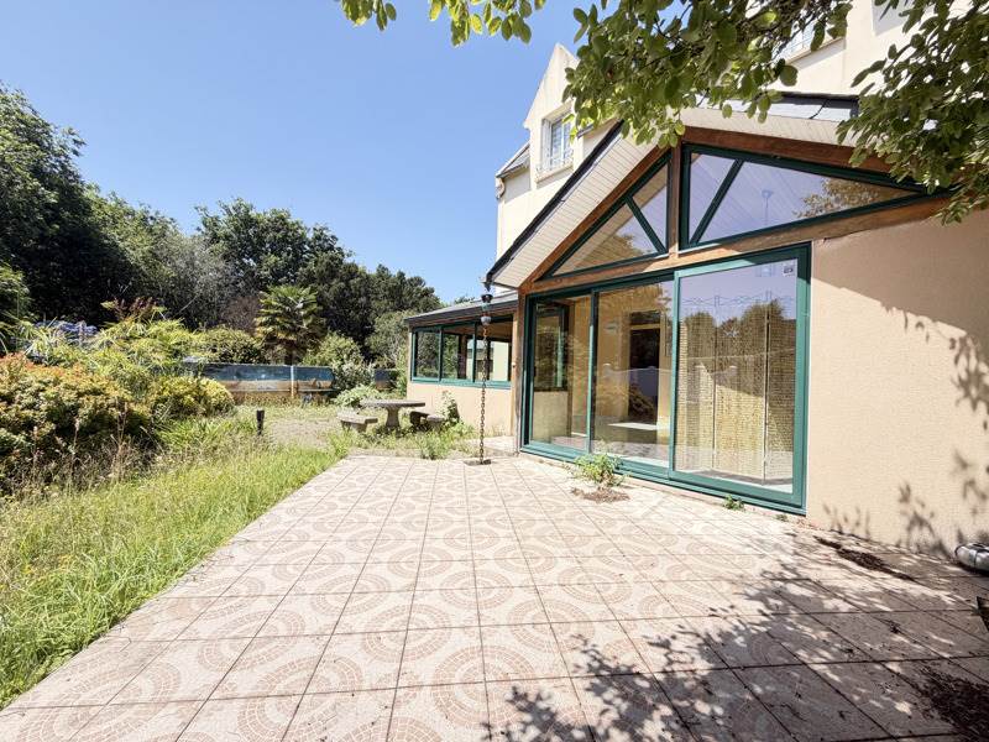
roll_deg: -1.4
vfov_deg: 85.7
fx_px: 400
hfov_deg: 102.1
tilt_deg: +1.3
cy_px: 371
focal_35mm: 14
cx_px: 494
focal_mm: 2.22
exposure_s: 1/502
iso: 64
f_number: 2.2
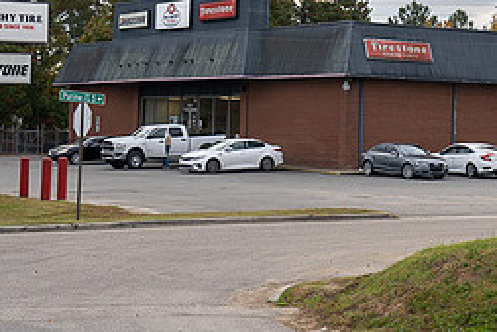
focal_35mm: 94
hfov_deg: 21.6
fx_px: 1298
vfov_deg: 14.4
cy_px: 3
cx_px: 324
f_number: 4
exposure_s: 1/320
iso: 250
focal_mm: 41
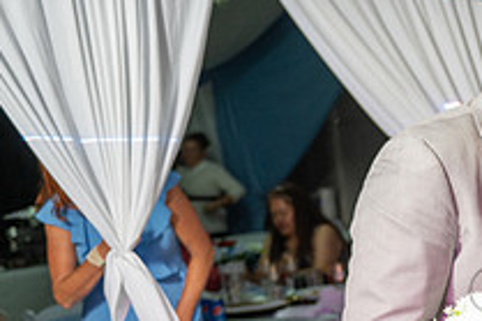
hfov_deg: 20.6
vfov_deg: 15.2
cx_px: 650
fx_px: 1191
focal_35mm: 89
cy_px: 271
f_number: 2.8
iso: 250
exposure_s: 1/125
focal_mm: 32
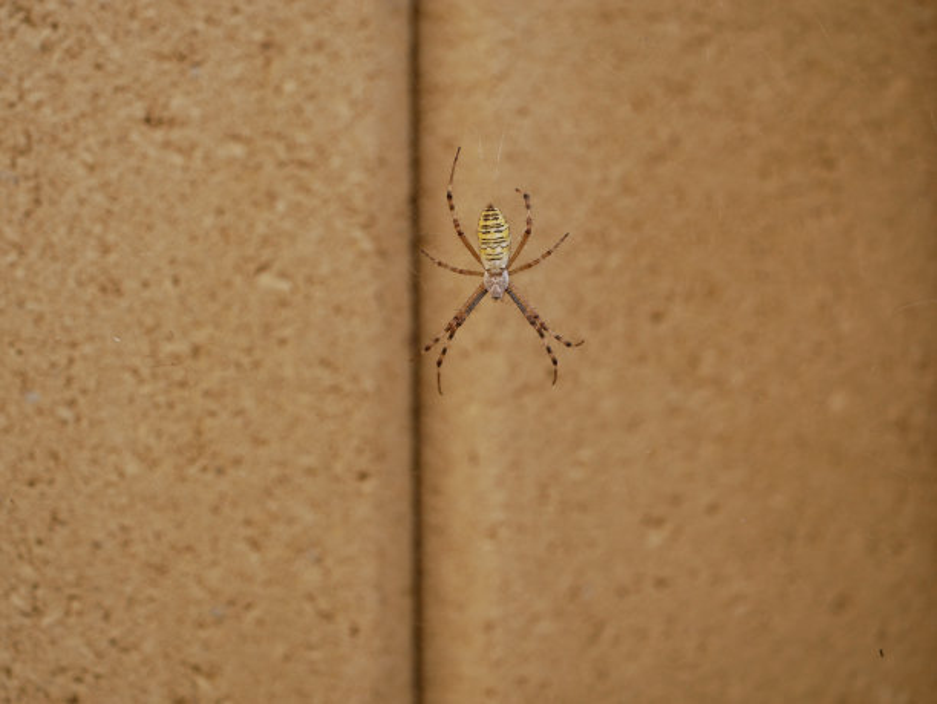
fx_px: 1625
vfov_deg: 24.4
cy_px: 352
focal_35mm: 60
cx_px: 468
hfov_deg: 32.2
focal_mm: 30
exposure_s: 1/160
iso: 200
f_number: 3.5
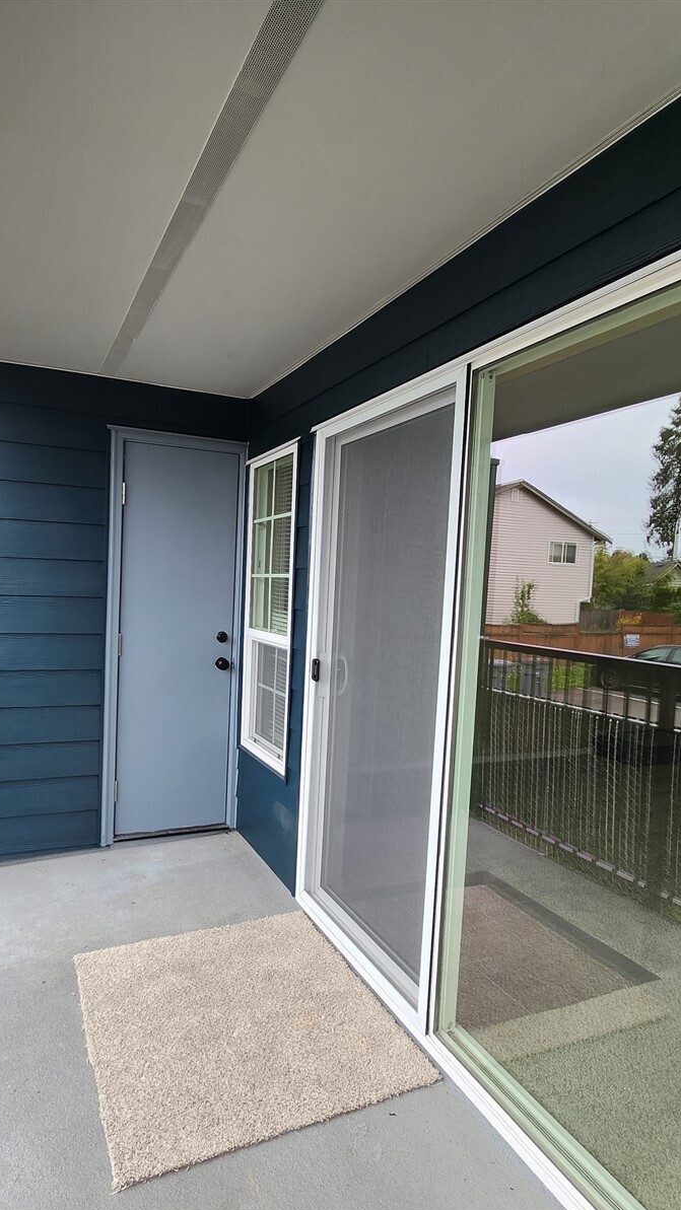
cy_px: 607
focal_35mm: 19
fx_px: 610
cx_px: 276
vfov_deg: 89.6
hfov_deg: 57.9
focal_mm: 1.74
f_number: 2.2
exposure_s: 1/120
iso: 40
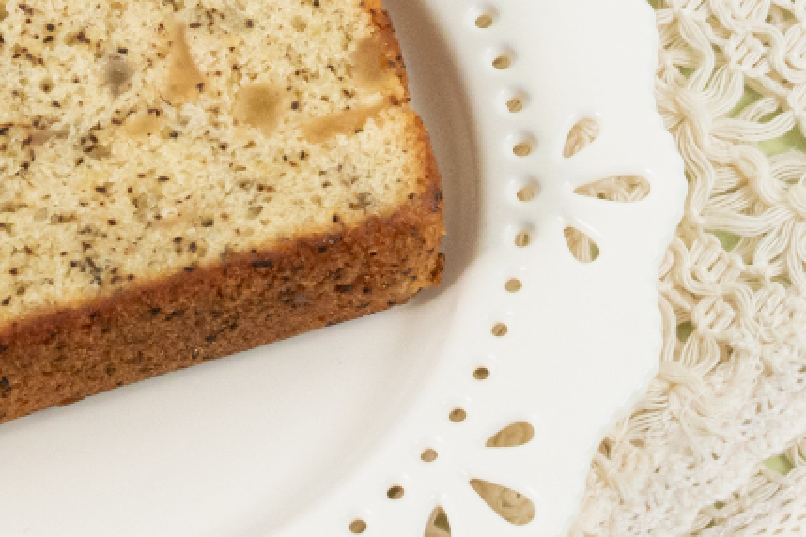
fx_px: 4388
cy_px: -195
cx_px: 389
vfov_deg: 6.9
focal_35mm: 196
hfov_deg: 10.5
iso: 2500
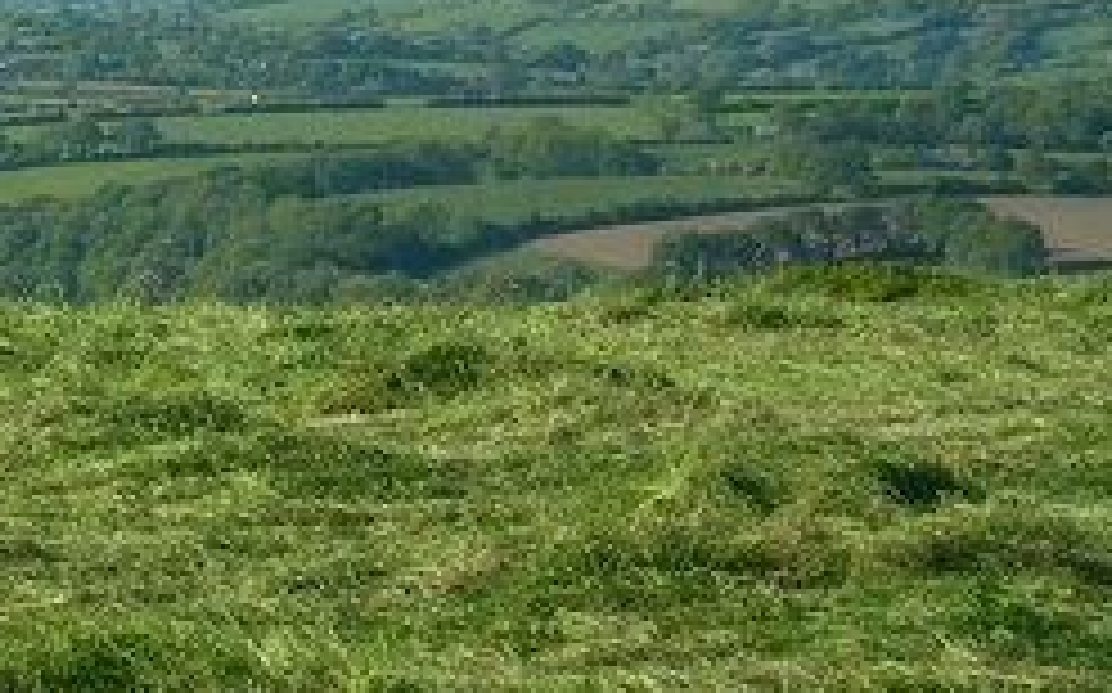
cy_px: 162
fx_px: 9479
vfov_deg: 4.2
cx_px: -306
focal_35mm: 313
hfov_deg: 6.7
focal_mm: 23.4
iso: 50
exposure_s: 1/324
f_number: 4.9
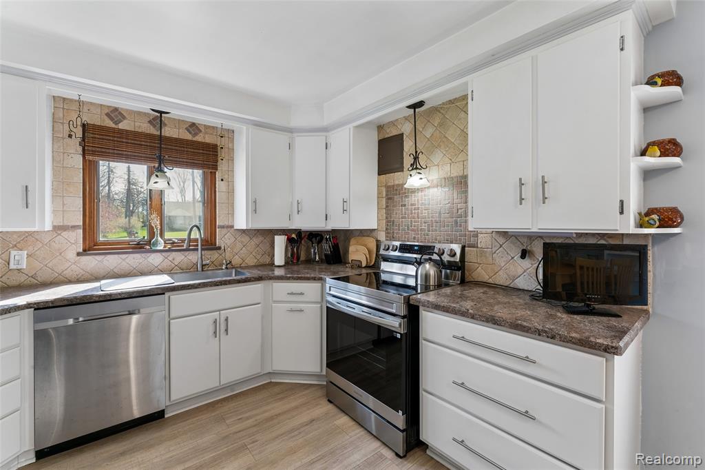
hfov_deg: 98.6
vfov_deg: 75.5
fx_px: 303
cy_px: 235
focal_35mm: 16
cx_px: 352
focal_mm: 15.5
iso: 400
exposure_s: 1/5
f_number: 13
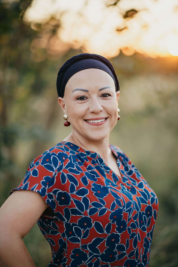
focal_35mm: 86
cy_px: 133
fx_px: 638
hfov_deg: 15.9
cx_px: 88
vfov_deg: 23.6
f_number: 1.4
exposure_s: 1/400
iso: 160
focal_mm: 85
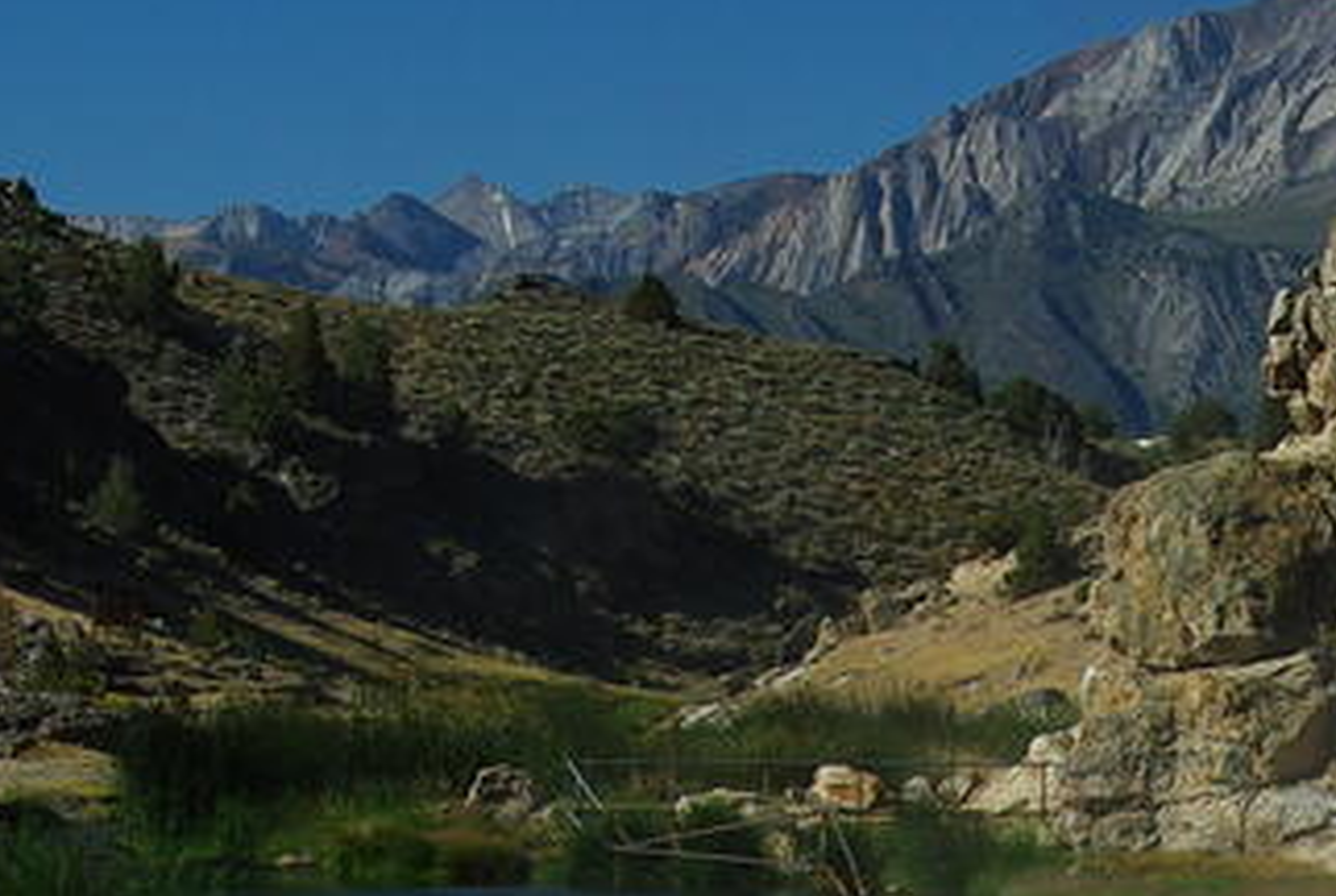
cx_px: 1394
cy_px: 1041
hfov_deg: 14.3
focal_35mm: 141
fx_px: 5242
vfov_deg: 9.6
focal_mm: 23
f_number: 8
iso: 100
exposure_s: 1/180
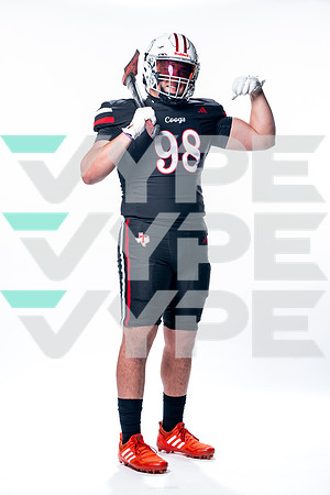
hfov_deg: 15.5
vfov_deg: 23.1
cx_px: 165
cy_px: 248
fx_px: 1210
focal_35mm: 88
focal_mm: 88
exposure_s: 1/250
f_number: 5.6
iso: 100
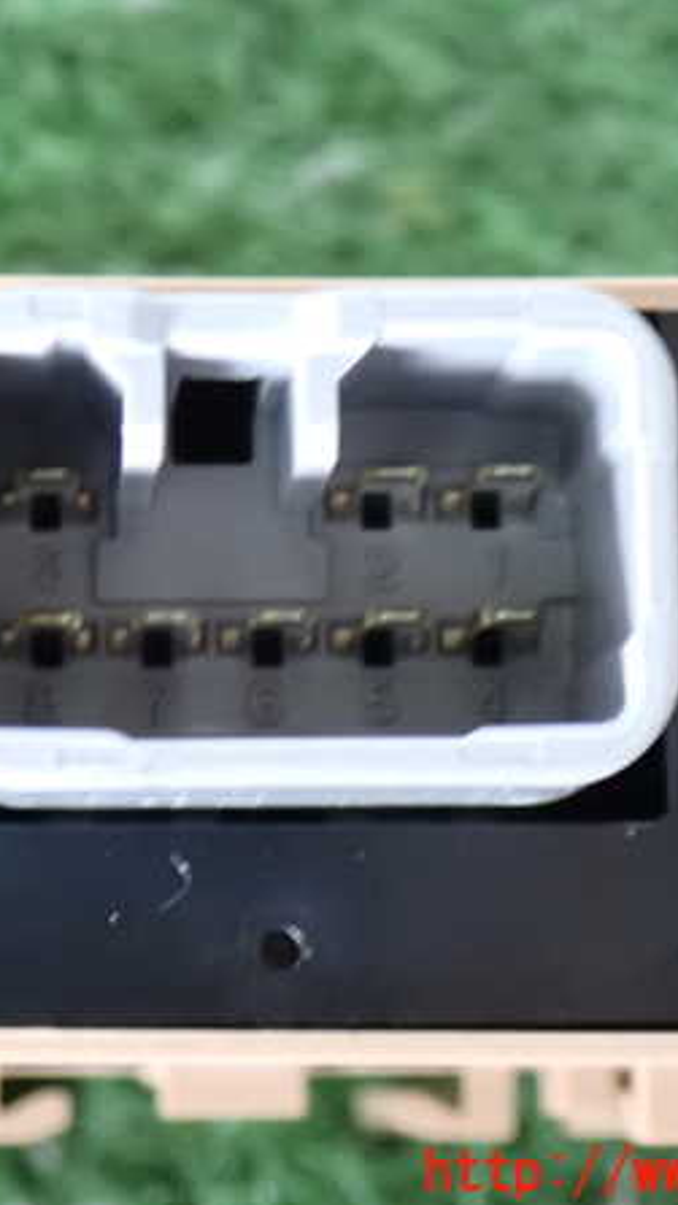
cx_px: 224
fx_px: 4121
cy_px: 600
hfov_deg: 9.4
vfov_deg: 16.6
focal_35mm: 129
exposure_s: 1/15
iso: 1600
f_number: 4.5
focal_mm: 15.66
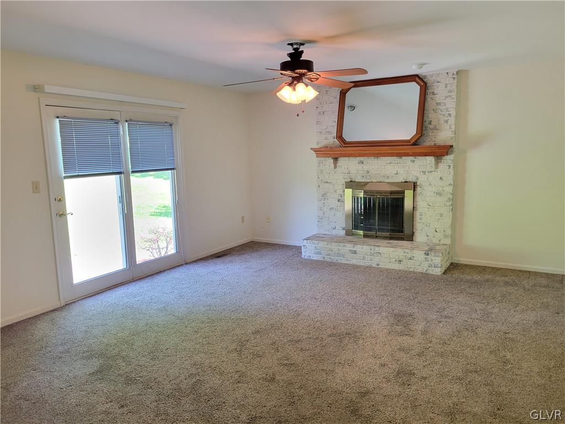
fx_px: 424
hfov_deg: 67.3
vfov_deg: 53.1
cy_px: 212
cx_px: 282
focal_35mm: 26
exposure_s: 1/40
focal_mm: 5.4
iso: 160
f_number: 1.8
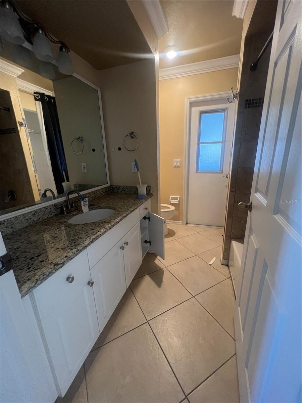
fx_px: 151
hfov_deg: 89.9
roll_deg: +2.2
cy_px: 202
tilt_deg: -15.3
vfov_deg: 106.2
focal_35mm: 13
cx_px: 151
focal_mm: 1.57
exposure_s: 1/60
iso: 250
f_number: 1.8
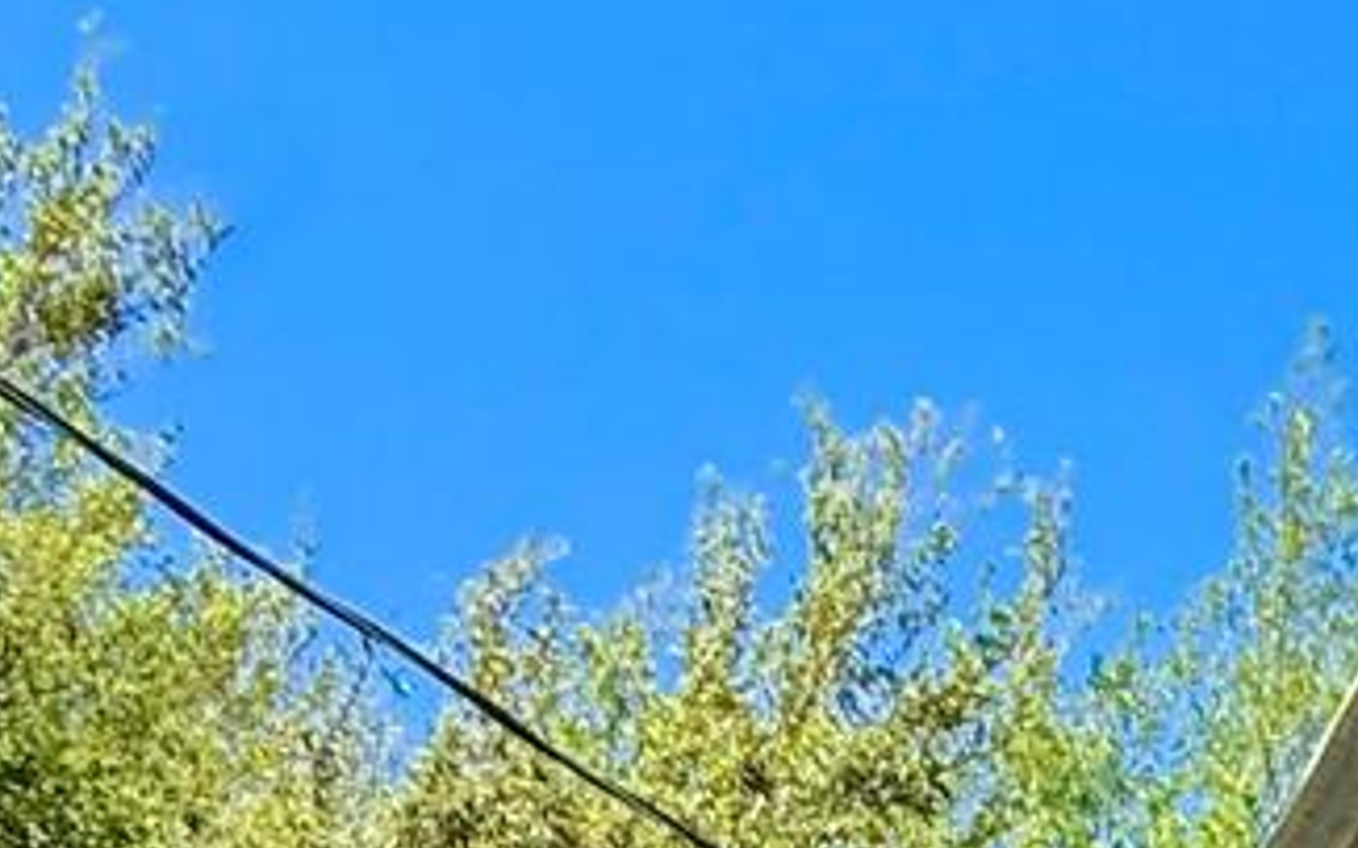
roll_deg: -0.4
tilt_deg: -0.6
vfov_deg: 12.9
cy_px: 2130
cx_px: 1458
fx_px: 2701
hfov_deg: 26.2
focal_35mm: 73
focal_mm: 2.22
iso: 64
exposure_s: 1/1167
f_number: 2.2
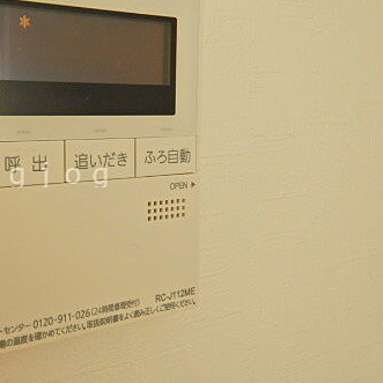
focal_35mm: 41
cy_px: 174
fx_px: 513
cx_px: 35
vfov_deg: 40.9
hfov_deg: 38.0
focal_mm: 4.3
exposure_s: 1/80
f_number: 2.8
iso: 125
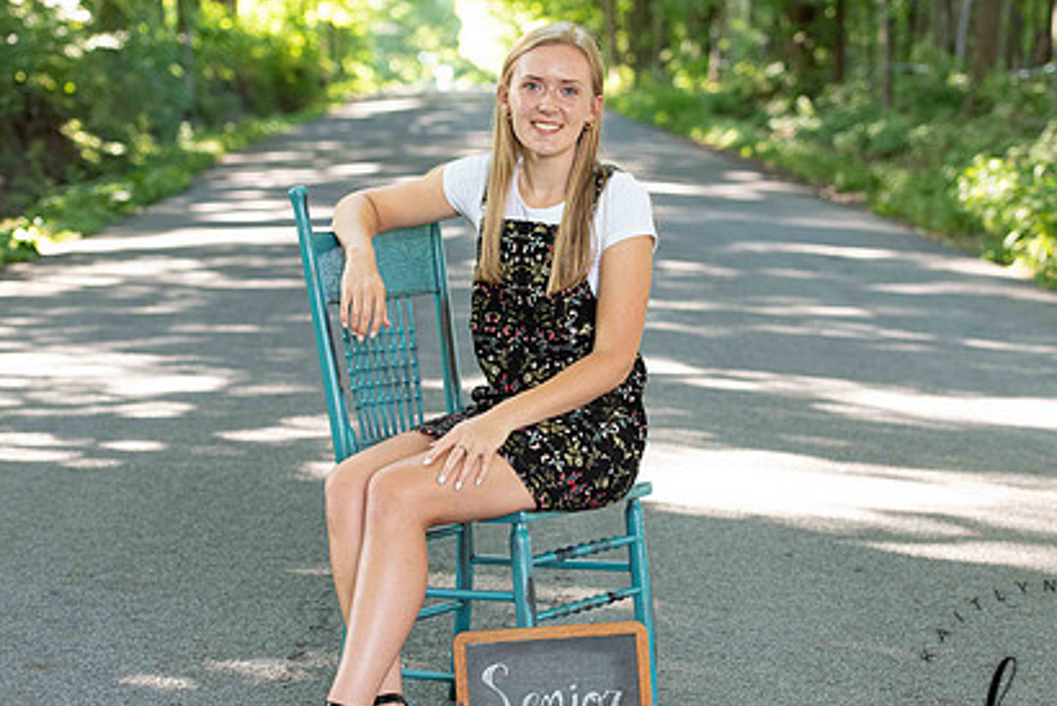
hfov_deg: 19.3
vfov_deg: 12.9
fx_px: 3114
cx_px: 531
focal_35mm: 106
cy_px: 390
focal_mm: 75
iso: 640
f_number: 3.5
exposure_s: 1/200
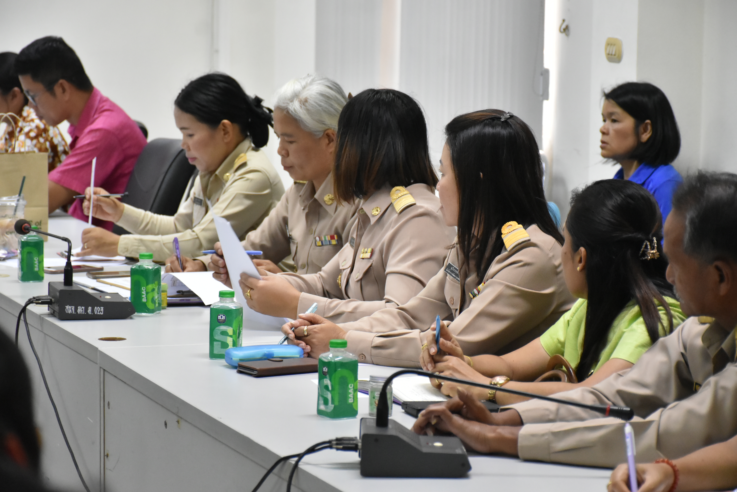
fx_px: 2611
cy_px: 246
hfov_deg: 16.1
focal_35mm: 128
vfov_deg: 10.8
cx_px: 368
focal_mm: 85
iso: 3200
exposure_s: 1/100
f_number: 5.3
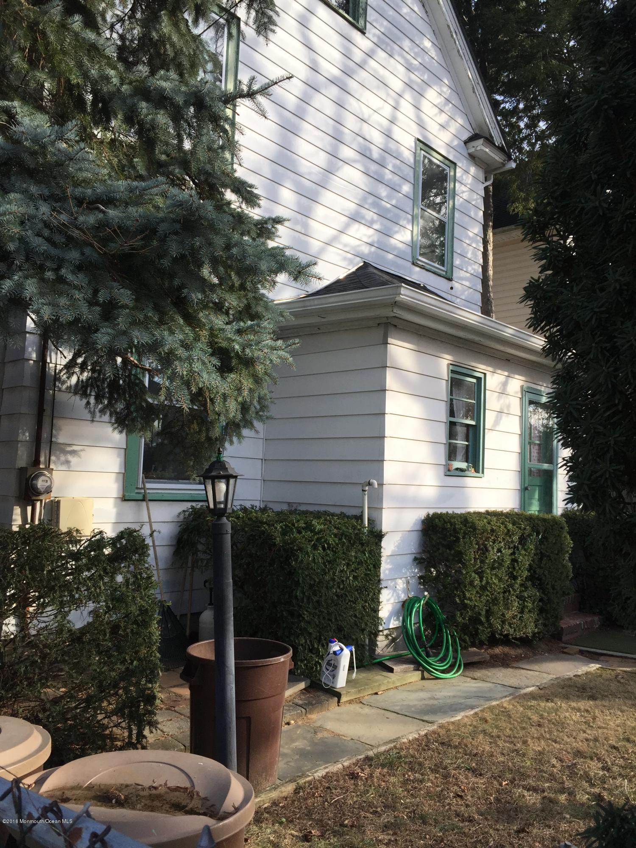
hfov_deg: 48.2
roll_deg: -3.2
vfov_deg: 61.7
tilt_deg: +4.1
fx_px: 710
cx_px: 318
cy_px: 424
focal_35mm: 29
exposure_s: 1/791
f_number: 2.2
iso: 32
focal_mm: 4.15
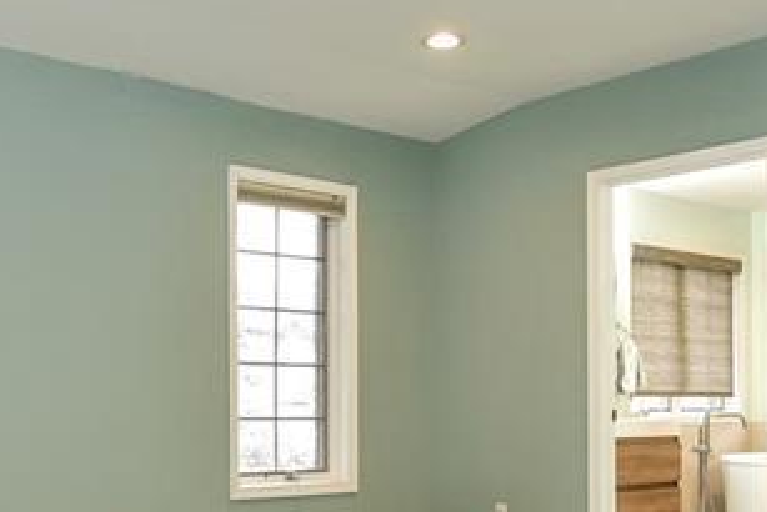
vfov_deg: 26.4
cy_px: 426
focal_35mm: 50
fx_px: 1066
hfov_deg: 39.2
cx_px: 270
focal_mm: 15
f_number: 4.5
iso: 800
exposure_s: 1/80
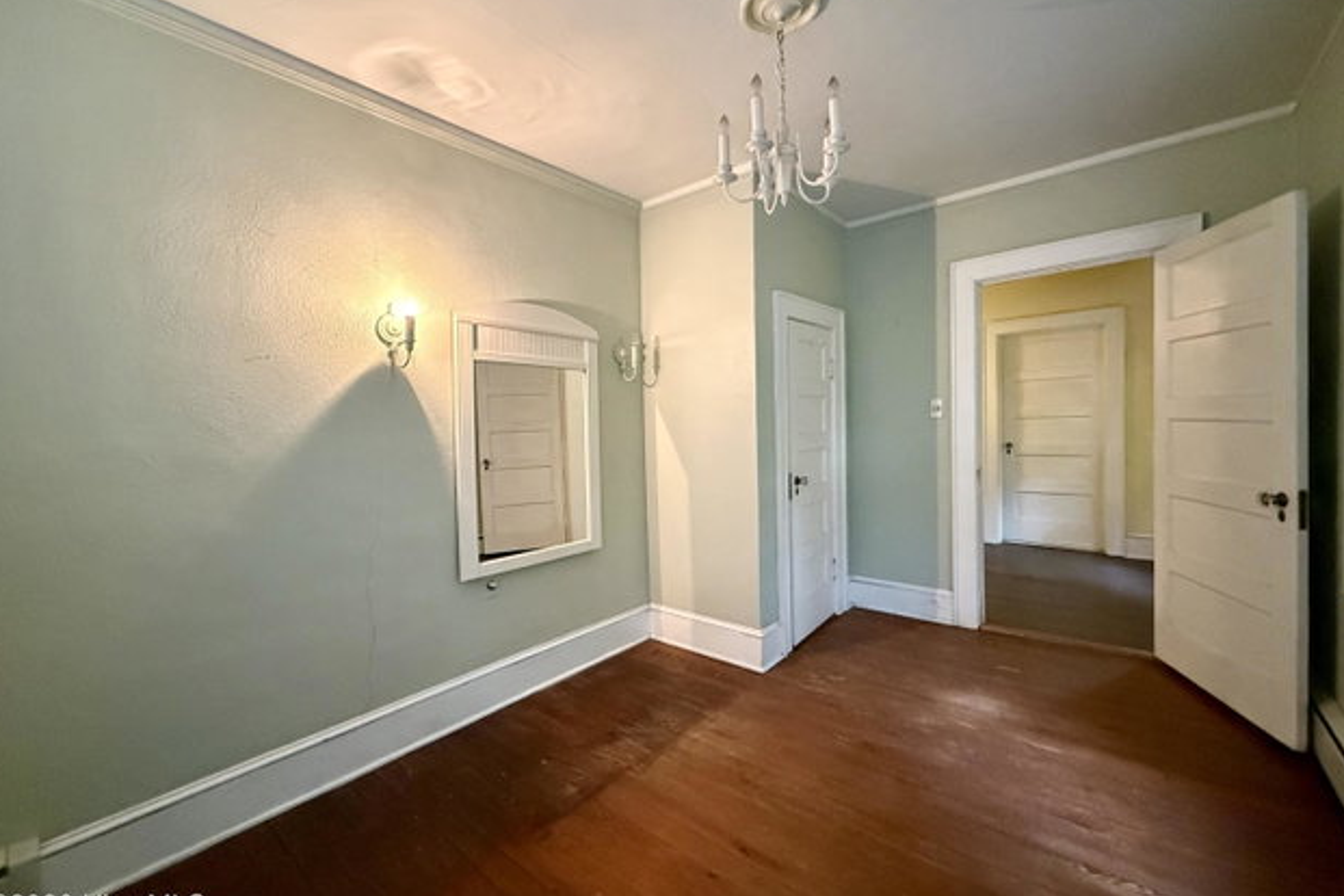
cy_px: 435
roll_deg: +0.9
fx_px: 560
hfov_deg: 100.4
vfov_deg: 77.3
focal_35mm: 15
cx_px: 676
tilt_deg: -1.1
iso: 1000
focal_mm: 2.22
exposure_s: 1/60
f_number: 2.2
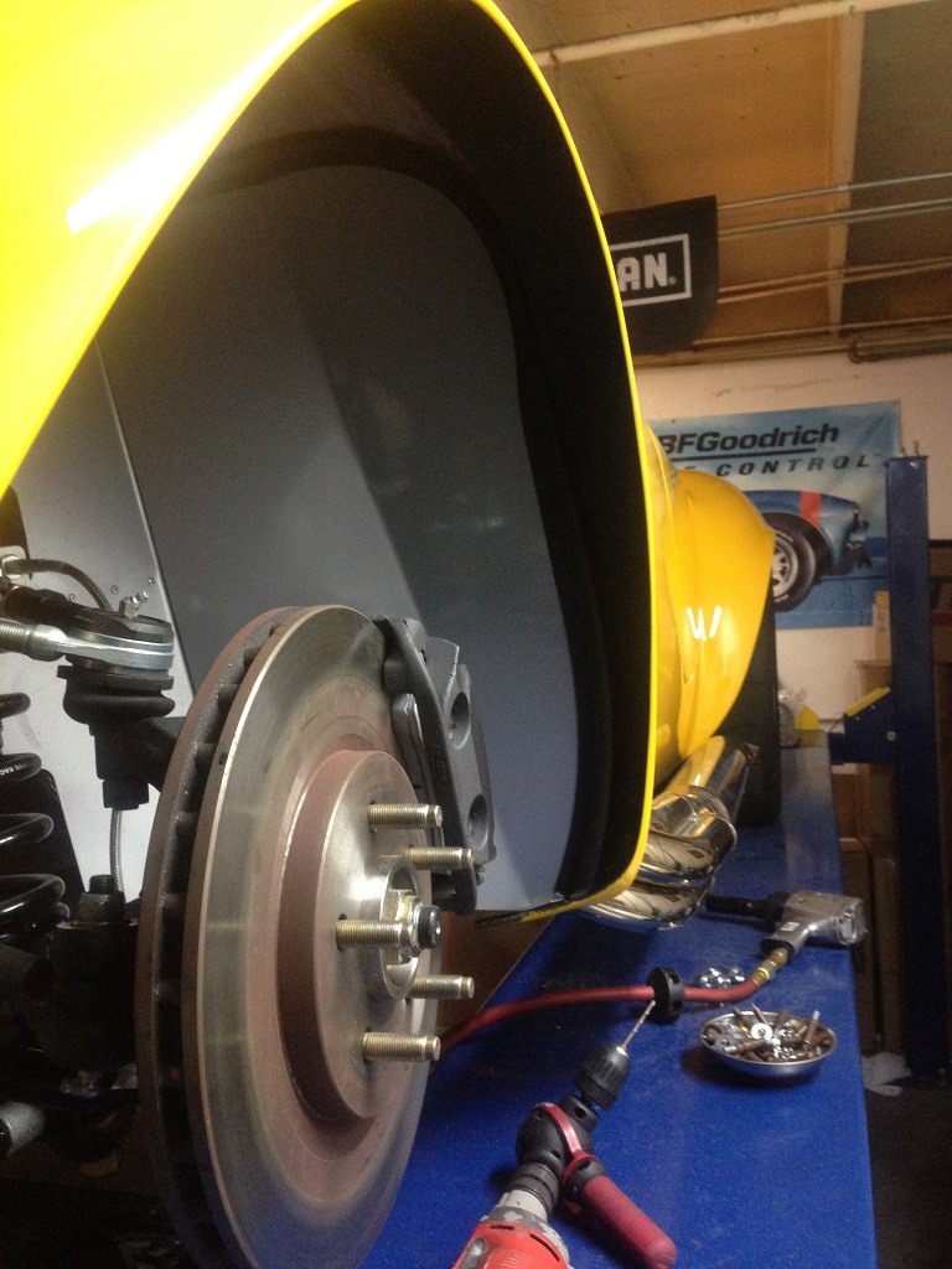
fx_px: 1210
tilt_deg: +0.9
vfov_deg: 55.4
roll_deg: +2.7
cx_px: 476
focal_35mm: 33
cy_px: 634
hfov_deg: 42.9
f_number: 2.4
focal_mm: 4.12
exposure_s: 1/20
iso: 320
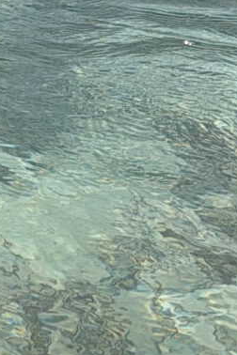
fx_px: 1669
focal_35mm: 169
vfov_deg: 12.0
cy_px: -32
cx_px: -592
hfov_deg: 6.9
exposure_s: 1/11905
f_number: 1.78
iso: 80
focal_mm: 6.76
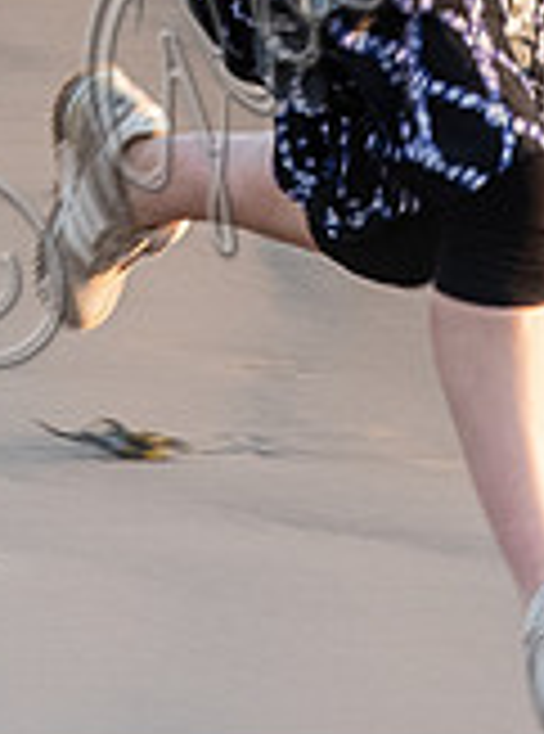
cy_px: -299
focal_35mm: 1760
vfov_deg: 1.1
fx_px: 37123
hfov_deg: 0.8
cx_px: 377
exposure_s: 1/200
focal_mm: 200
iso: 640
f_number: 5.6
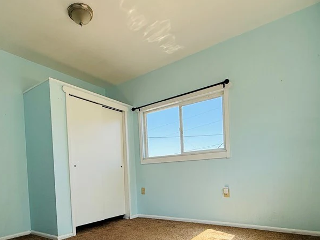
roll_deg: +1.9
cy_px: 178
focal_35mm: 24
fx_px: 222
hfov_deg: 71.0
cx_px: 131
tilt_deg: -2.0
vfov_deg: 54.3
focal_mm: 2.22
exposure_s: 1/304
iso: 64
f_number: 2.2
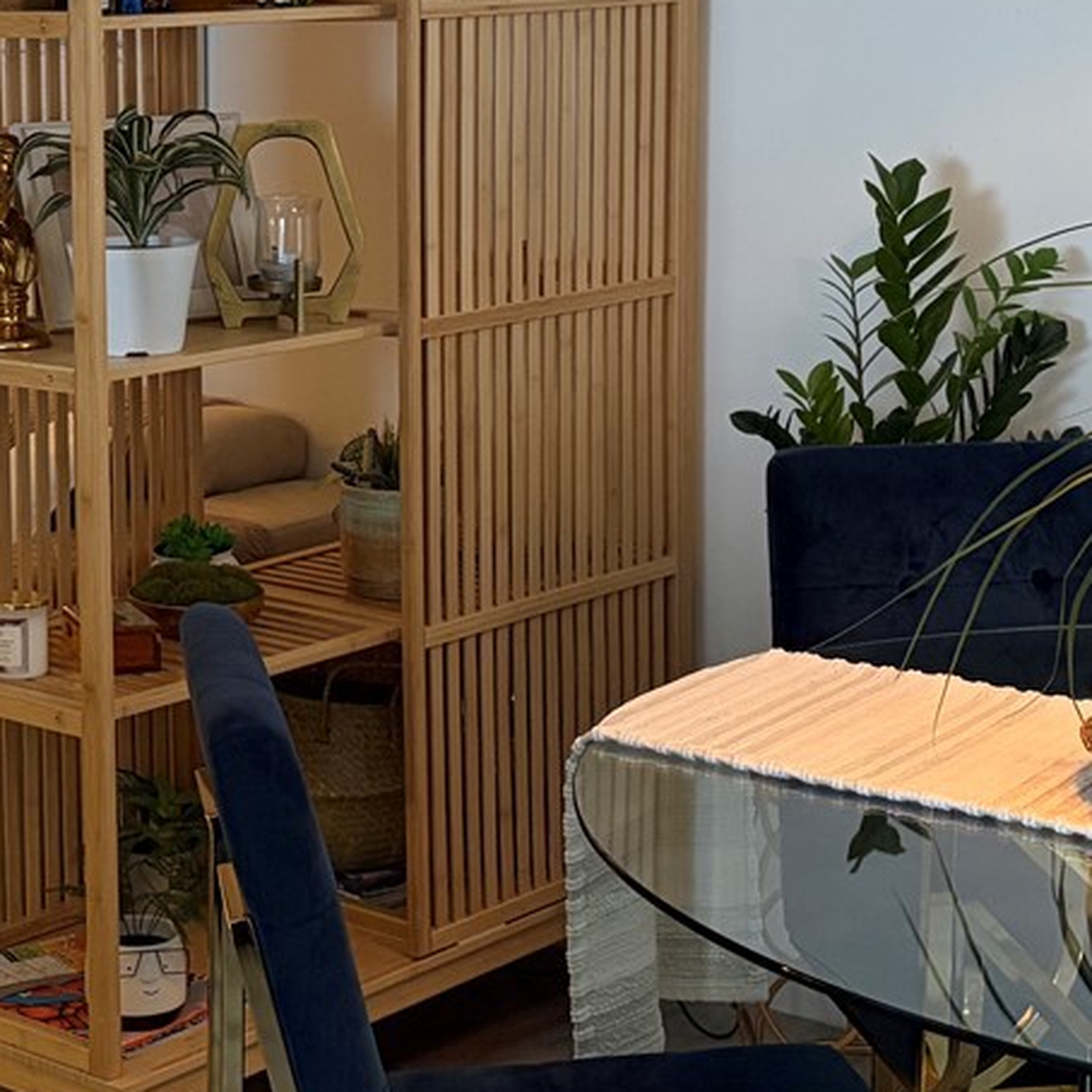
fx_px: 2891
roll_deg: +0.1
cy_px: 373
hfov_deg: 20.9
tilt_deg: -9.1
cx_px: 94
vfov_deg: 21.3
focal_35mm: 81
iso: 320
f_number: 1.6
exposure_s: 1/60
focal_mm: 5.96
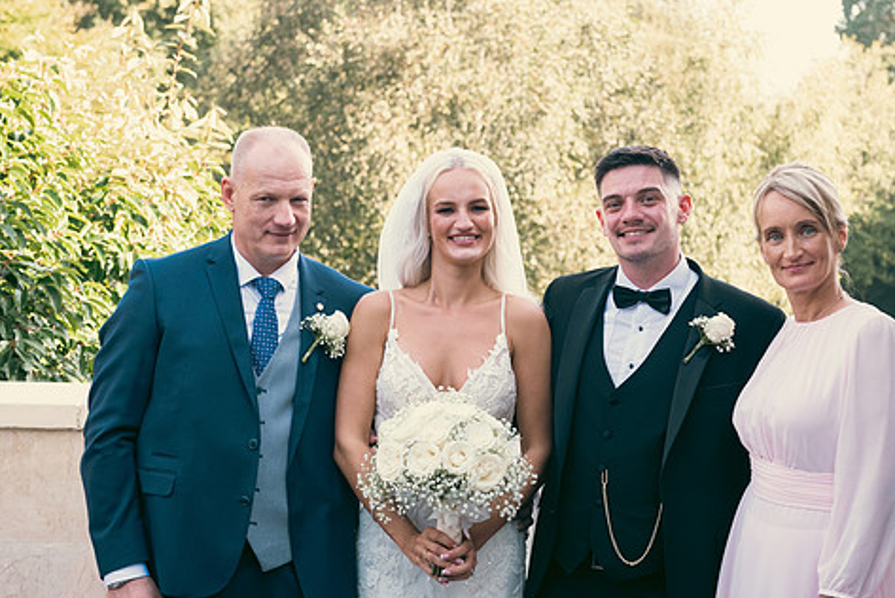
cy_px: 260
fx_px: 1891
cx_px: 534
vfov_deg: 18.0
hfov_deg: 26.6
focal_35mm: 76
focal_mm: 62
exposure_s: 1/160
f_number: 6.3
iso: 320
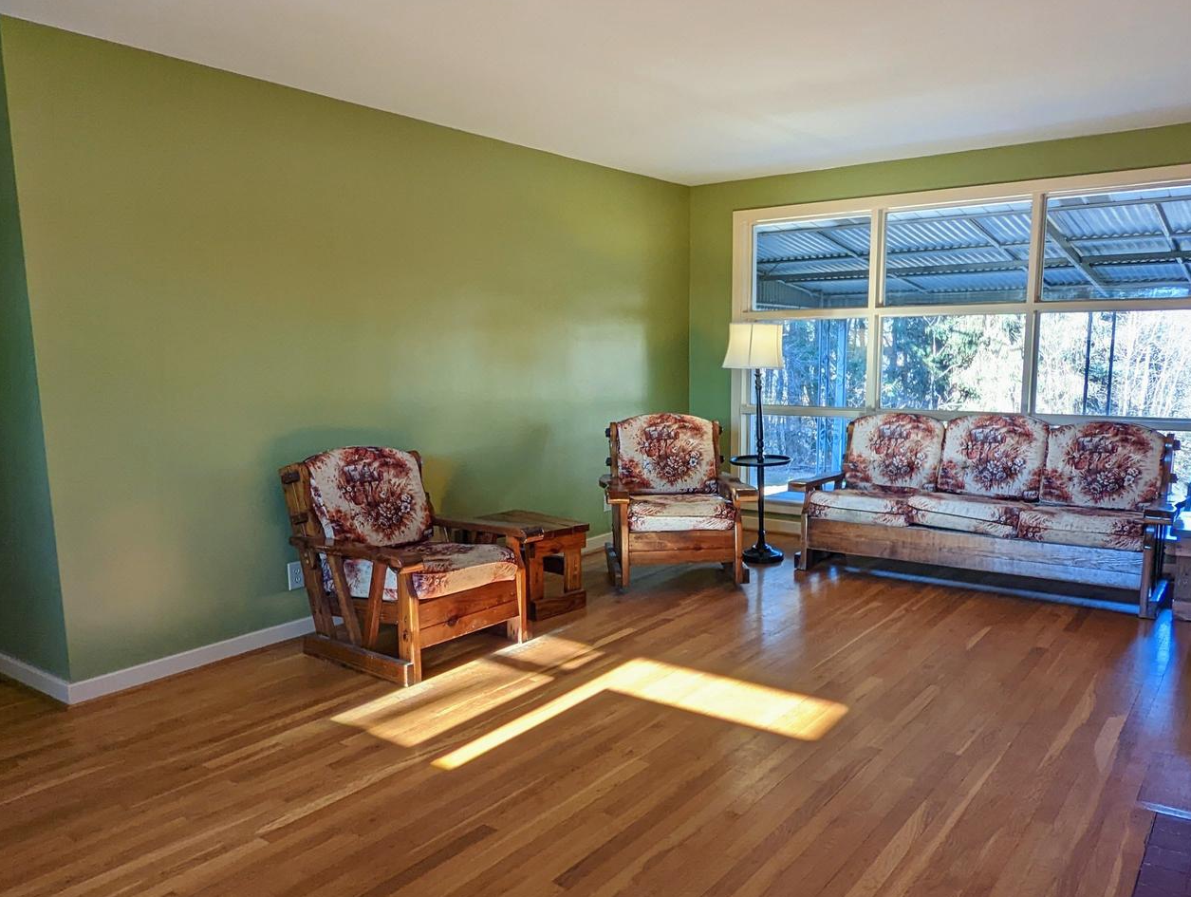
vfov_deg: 53.1
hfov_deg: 67.2
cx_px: 630
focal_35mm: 26
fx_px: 896
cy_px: 477
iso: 75
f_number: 2.2
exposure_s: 1/89.6
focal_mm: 2.35
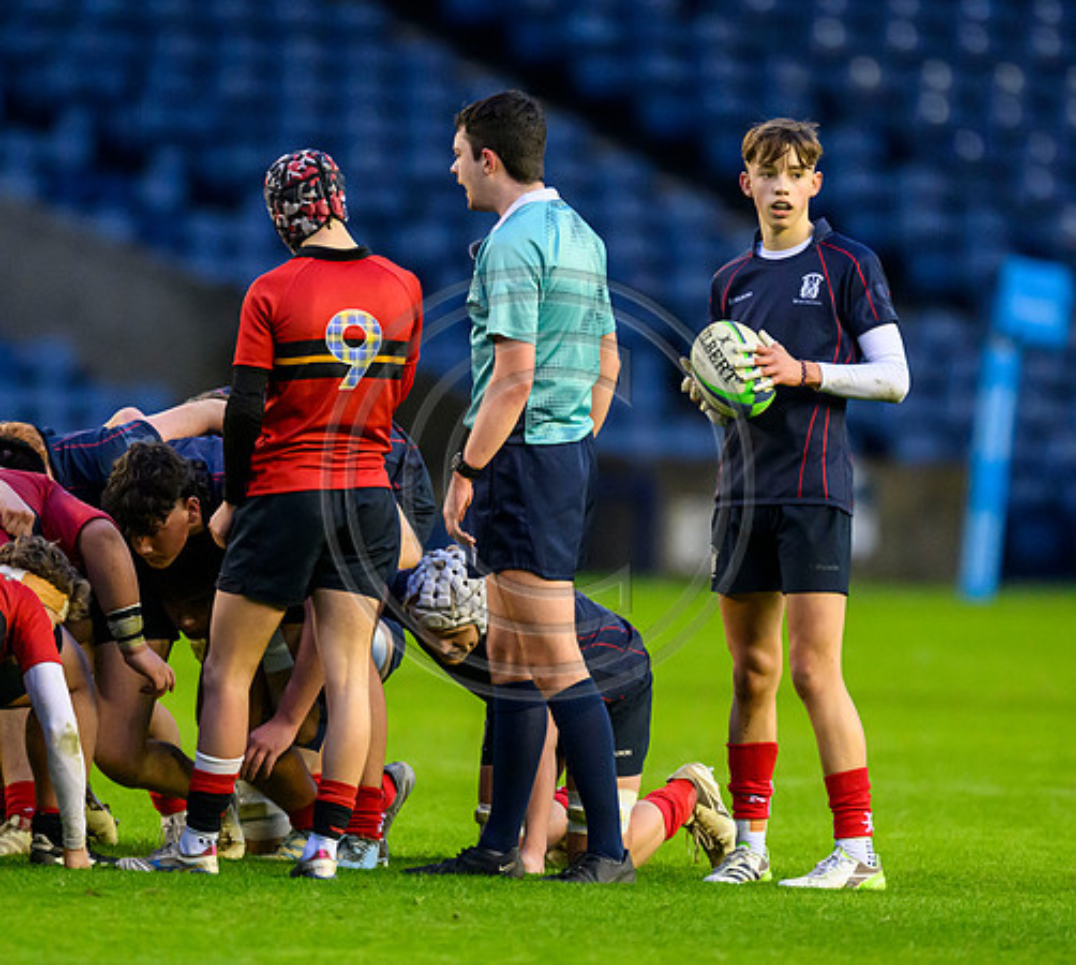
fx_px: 27913
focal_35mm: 836
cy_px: 455
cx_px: 517
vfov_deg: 2.0
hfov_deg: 2.2
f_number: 4
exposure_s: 1/1000
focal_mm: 560
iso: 8000
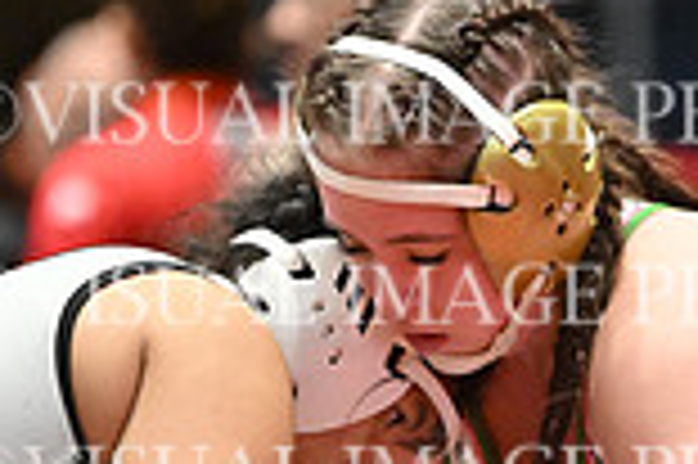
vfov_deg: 1.8
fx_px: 14487
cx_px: 608
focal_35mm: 748
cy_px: 385
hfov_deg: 2.8
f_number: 2.8
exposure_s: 1/1250
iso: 6400
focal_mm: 200
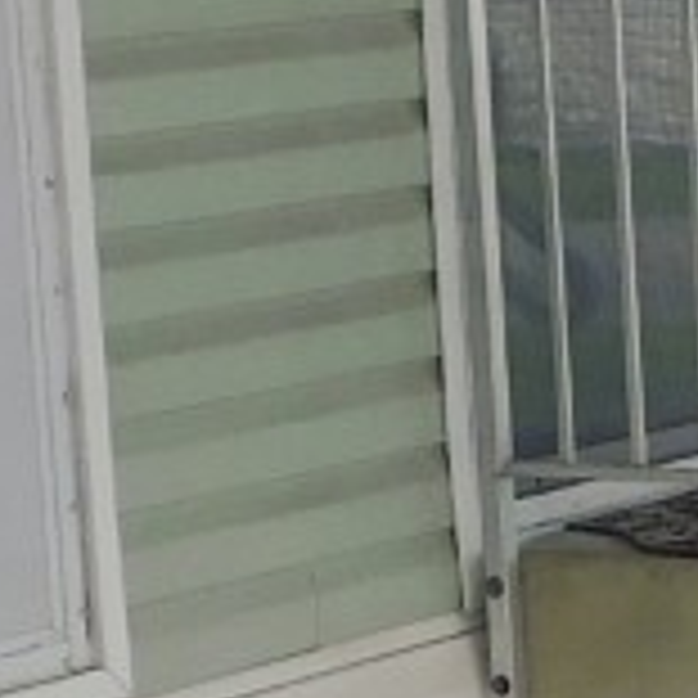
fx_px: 4312
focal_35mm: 189
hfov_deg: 8.9
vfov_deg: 9.3
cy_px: 410
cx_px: 1207
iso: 125
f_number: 3
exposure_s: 1/320
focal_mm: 4
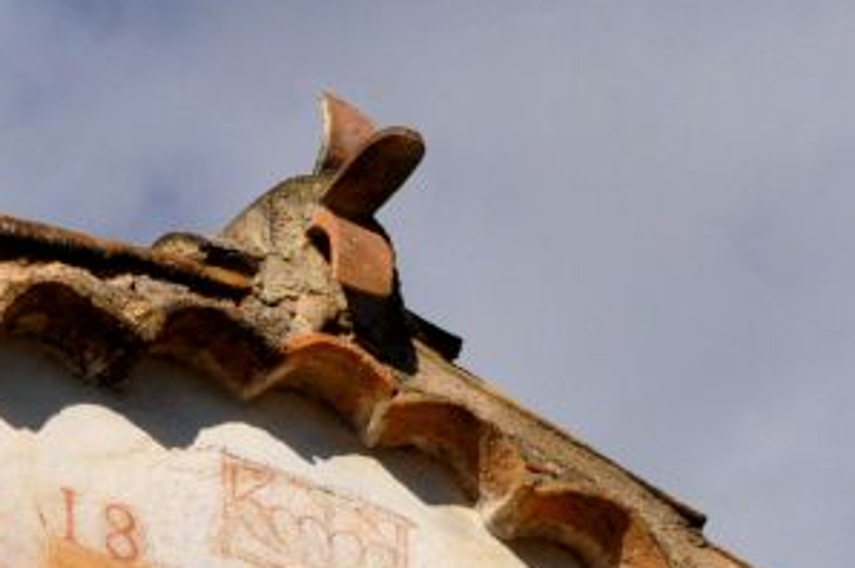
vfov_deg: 5.5
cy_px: 777
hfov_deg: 8.3
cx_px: 473
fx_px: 5860
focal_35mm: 247
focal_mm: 48
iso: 1600
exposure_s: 1/1250
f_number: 18
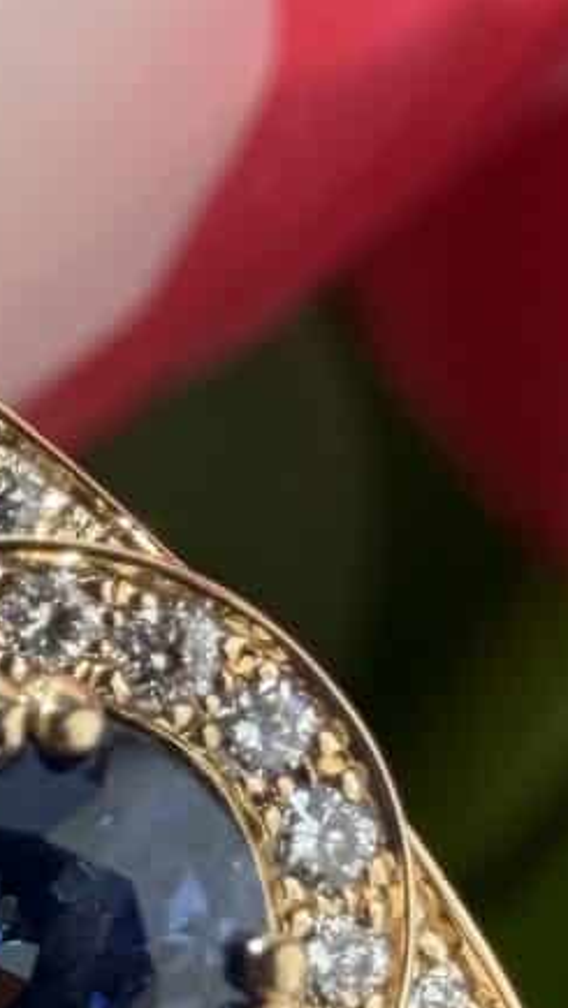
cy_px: 769
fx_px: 3290
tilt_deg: -45.7
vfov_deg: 17.3
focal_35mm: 123
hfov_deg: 9.5
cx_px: -332
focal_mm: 2.22
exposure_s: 1/497
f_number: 2.2
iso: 32
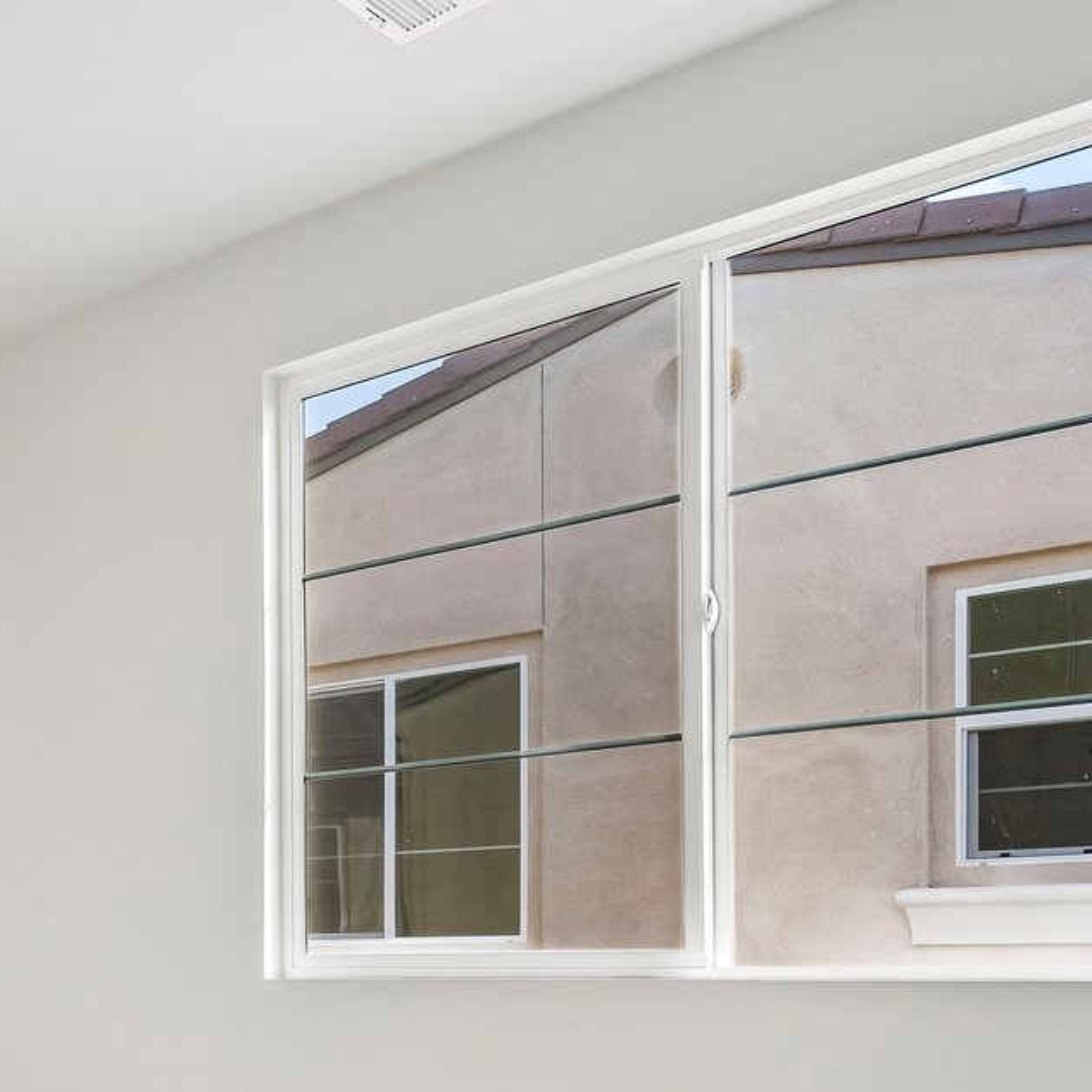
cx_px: -329
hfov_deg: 30.3
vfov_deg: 36.1
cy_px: 970
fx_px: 1570
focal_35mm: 44
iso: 200
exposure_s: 1/60
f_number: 8
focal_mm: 16
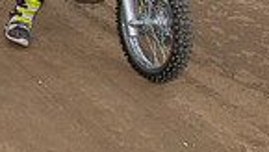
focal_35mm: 94
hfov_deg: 17.3
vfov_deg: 12.5
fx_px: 671
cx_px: -250
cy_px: -57
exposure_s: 1/200
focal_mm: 15
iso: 400
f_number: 6.3
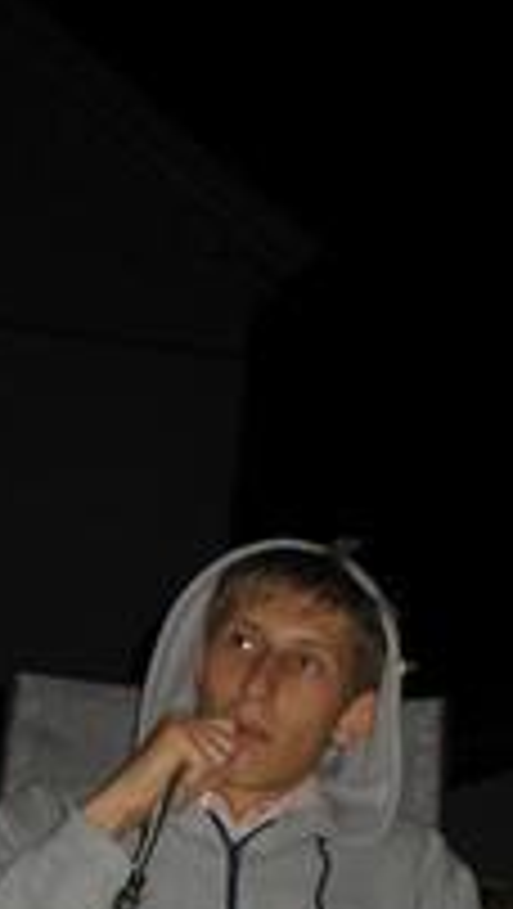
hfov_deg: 13.6
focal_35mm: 89
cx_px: 140
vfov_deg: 23.5
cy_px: 760
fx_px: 2147
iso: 100
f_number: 2.6
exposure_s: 1/60
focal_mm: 5.8
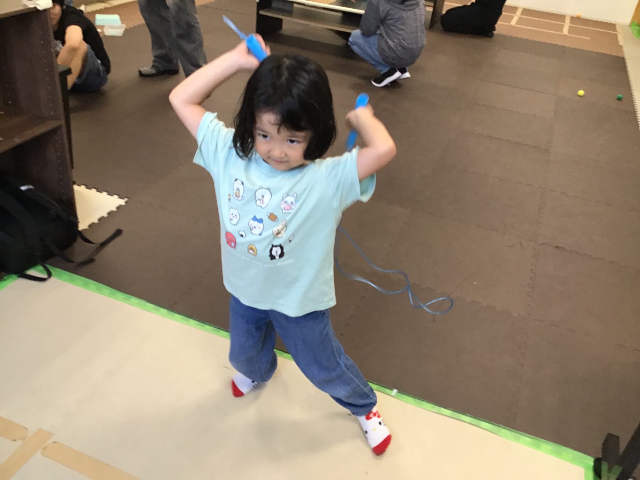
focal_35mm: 31
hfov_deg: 58.4
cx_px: 320
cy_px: 240
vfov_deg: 45.4
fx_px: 573
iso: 25
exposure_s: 1/30
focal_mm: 3.3
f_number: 2.4
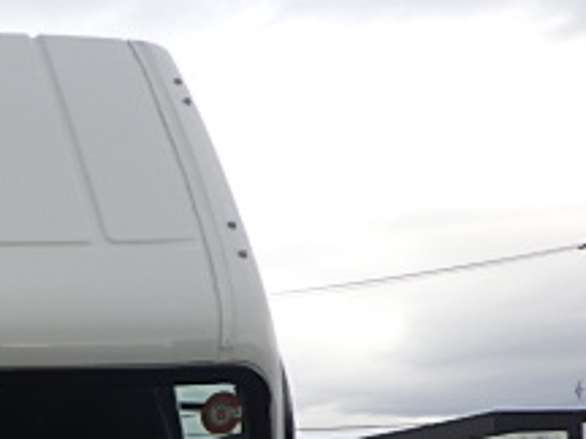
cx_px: -279
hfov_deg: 20.4
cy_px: 610
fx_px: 1405
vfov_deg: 16.5
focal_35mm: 83
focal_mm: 5
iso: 125
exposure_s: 1/200
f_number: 3.5
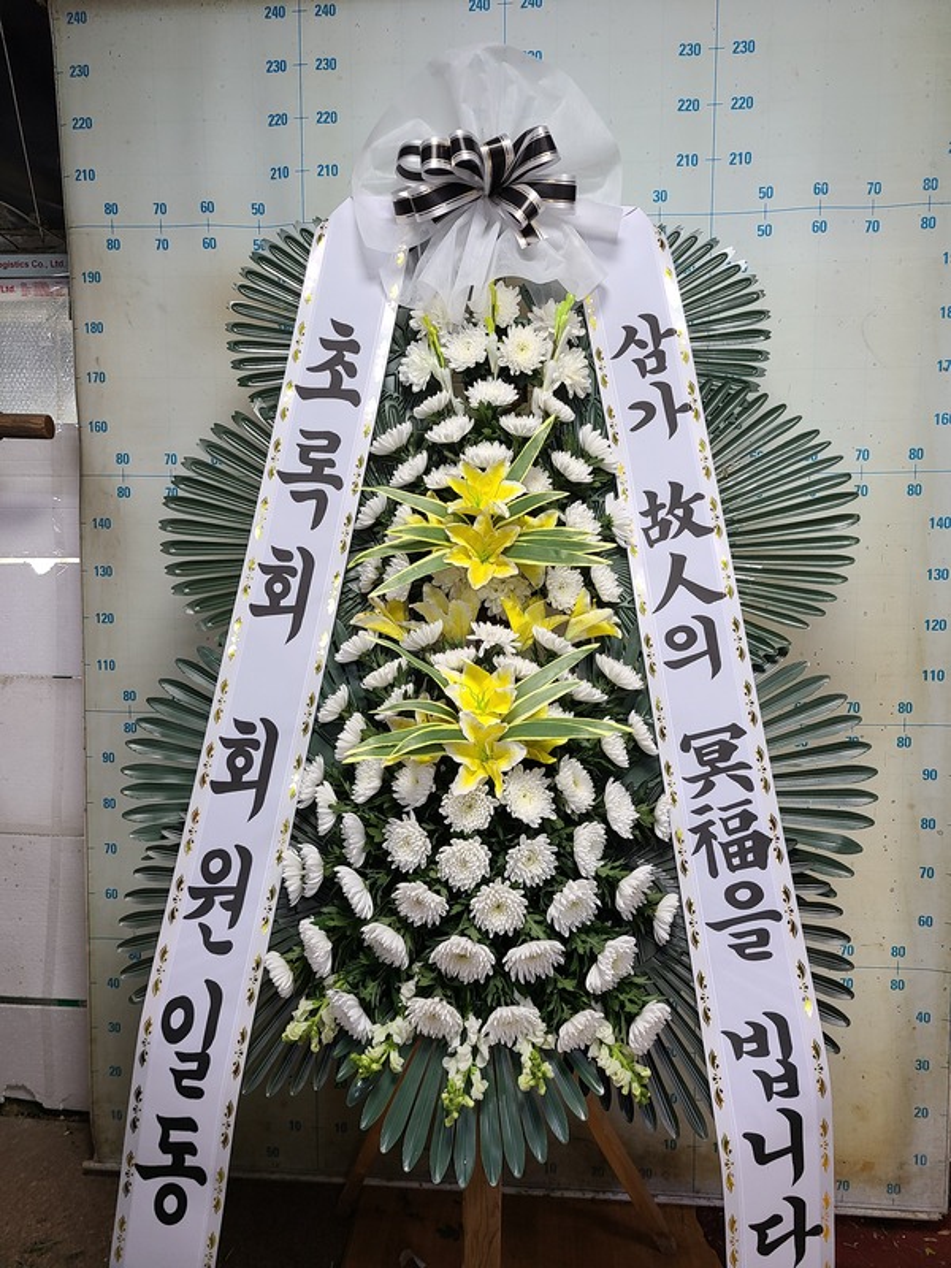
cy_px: 634
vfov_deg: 67.3
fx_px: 952
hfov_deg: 53.1
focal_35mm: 26
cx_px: 476
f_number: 1.8
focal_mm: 5.4
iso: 125
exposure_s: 1/60
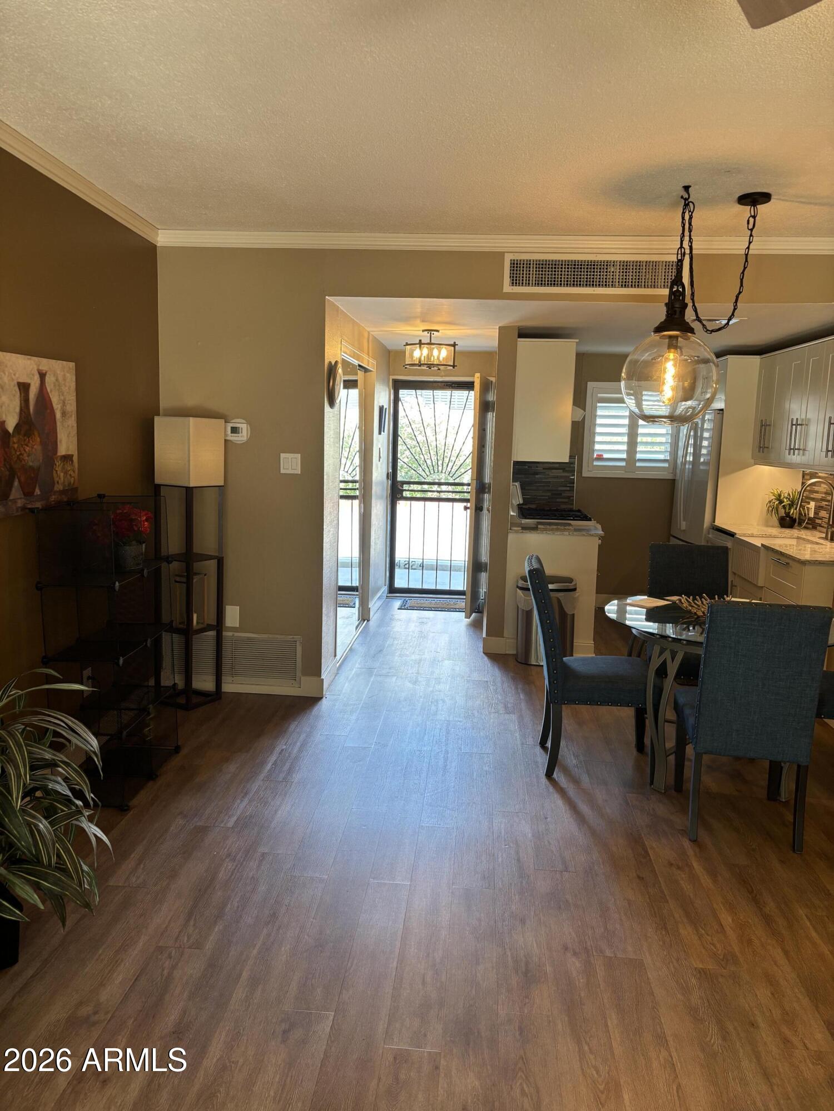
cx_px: 417
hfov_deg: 53.1
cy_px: 556
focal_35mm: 26
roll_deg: -2.2
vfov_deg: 67.3
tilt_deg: -8.0
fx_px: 835
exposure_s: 1/60
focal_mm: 5.96
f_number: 1.6
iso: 80
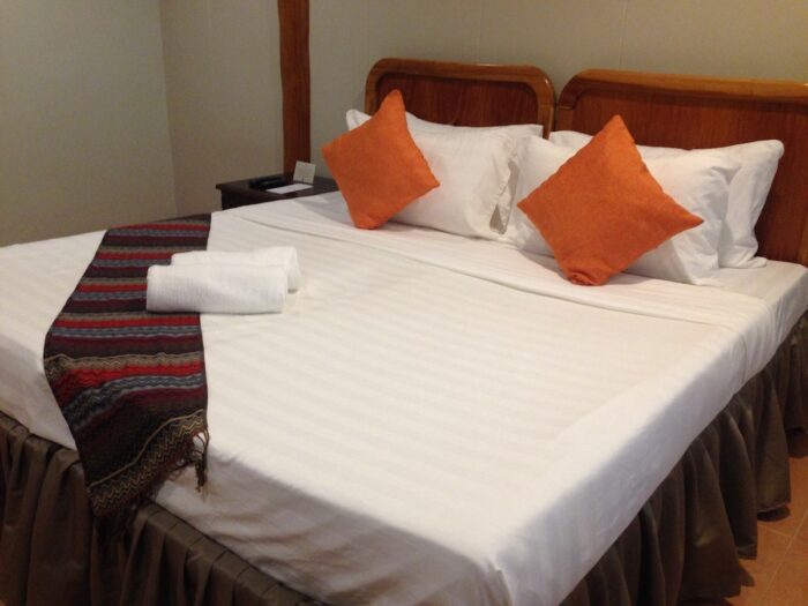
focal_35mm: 33
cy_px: 303
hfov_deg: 55.4
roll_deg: -0.8
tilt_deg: -19.5
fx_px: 770
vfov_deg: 42.9
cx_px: 404
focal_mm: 4.12
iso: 200
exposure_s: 1/20
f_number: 2.4
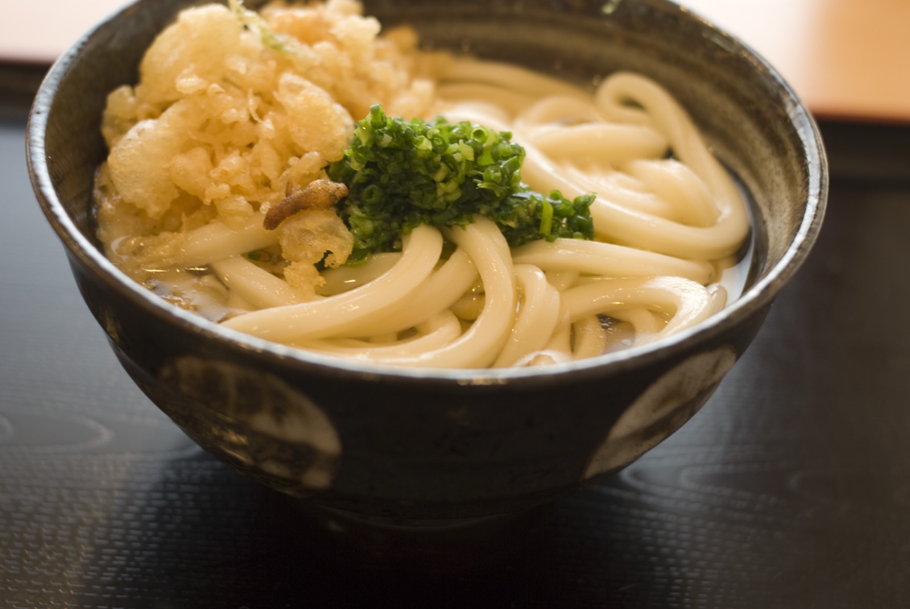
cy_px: 304
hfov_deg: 33.4
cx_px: 455
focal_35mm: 60
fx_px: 1518
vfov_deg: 22.7
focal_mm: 40
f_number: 3.2
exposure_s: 1/10
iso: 100
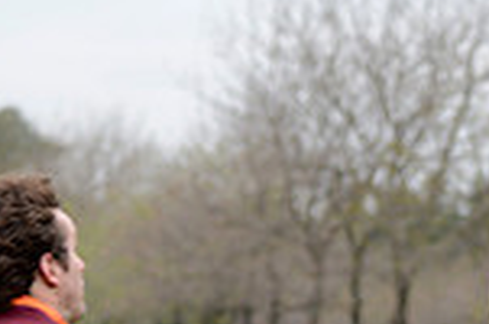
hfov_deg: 5.2
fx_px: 5327
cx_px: 609
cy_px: 614
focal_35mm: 393
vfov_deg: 3.5
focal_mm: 102
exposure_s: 1/500
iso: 400
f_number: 2.8
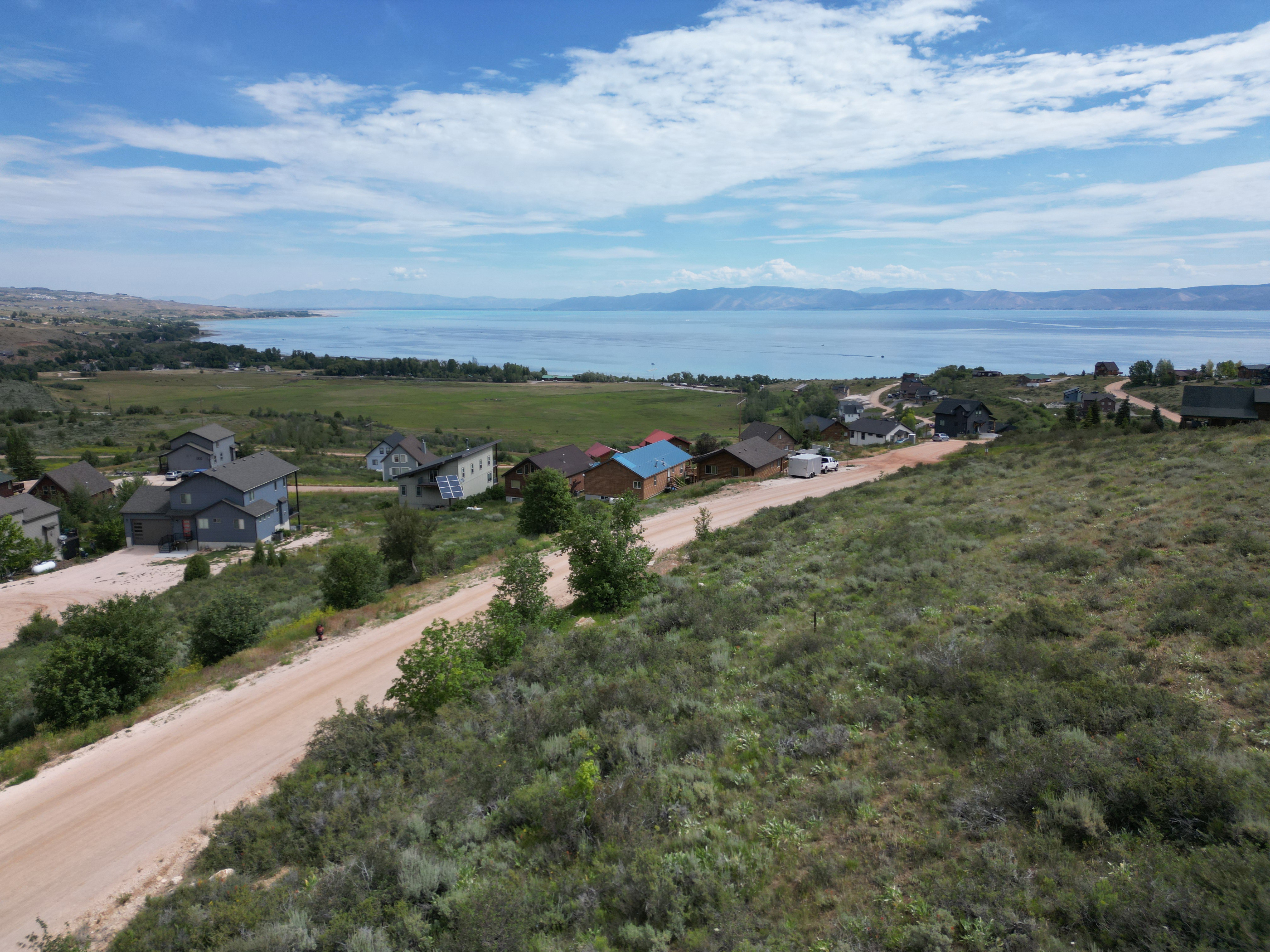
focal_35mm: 24
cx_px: 635
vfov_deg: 56.8
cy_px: 476
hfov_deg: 71.6
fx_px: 881
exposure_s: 1/4000
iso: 140
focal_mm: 6.72
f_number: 1.7
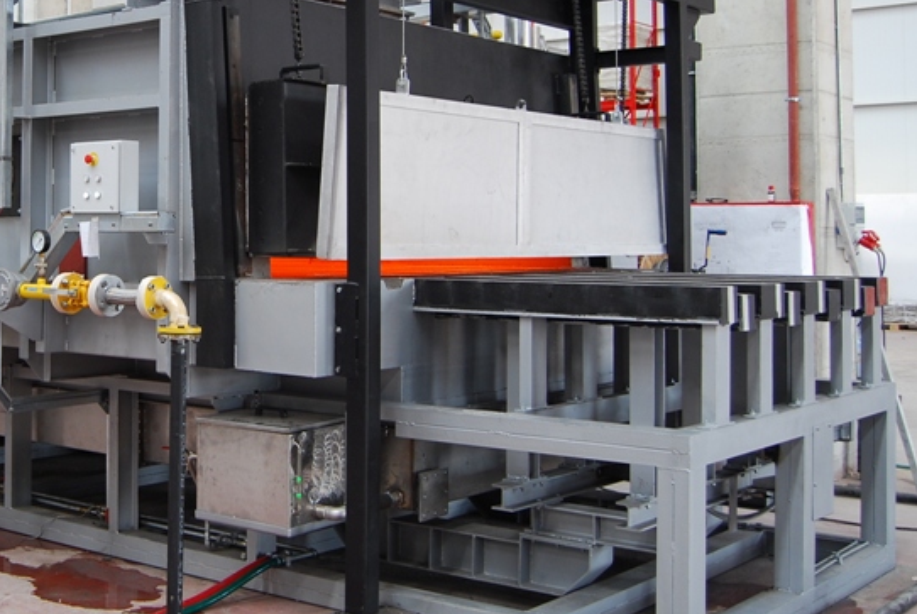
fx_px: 1301
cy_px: 167
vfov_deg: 26.3
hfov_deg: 37.3
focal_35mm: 51
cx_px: 169
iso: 200
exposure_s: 1/13
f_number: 3.5
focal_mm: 18
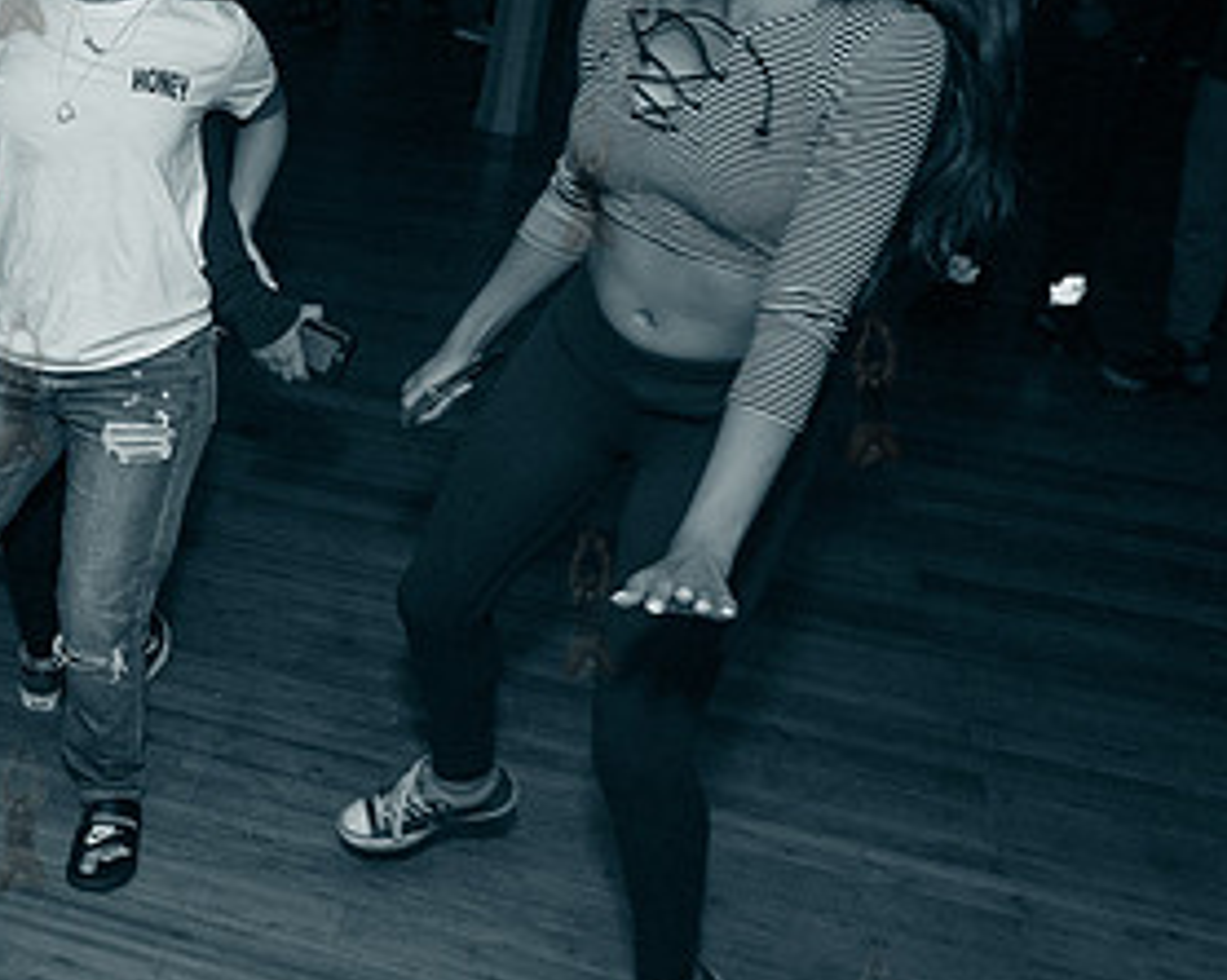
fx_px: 1706
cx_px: 18
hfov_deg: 35.9
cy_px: 386
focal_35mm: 47
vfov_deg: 31.9
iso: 2500
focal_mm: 24
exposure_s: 1/320
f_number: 3.5
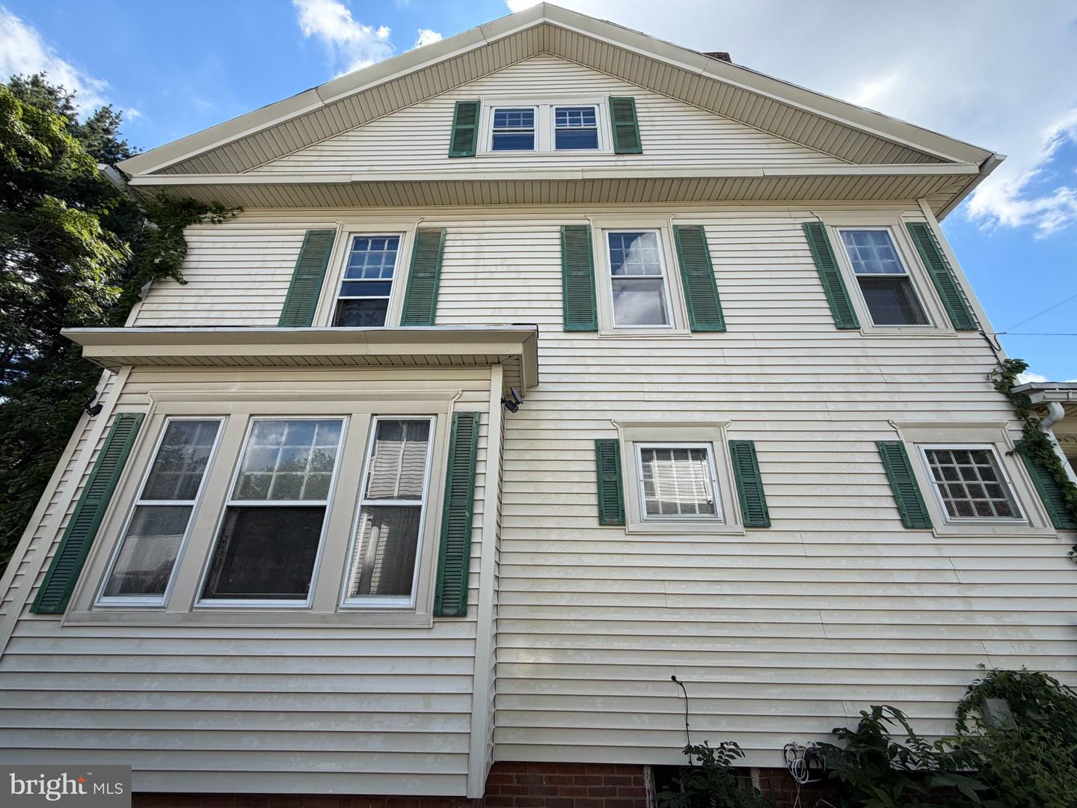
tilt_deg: +24.0
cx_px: 538
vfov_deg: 85.7
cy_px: 404
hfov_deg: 102.1
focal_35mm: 14
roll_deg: -0.7
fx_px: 436
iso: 40
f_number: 2.2
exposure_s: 1/717
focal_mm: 2.22
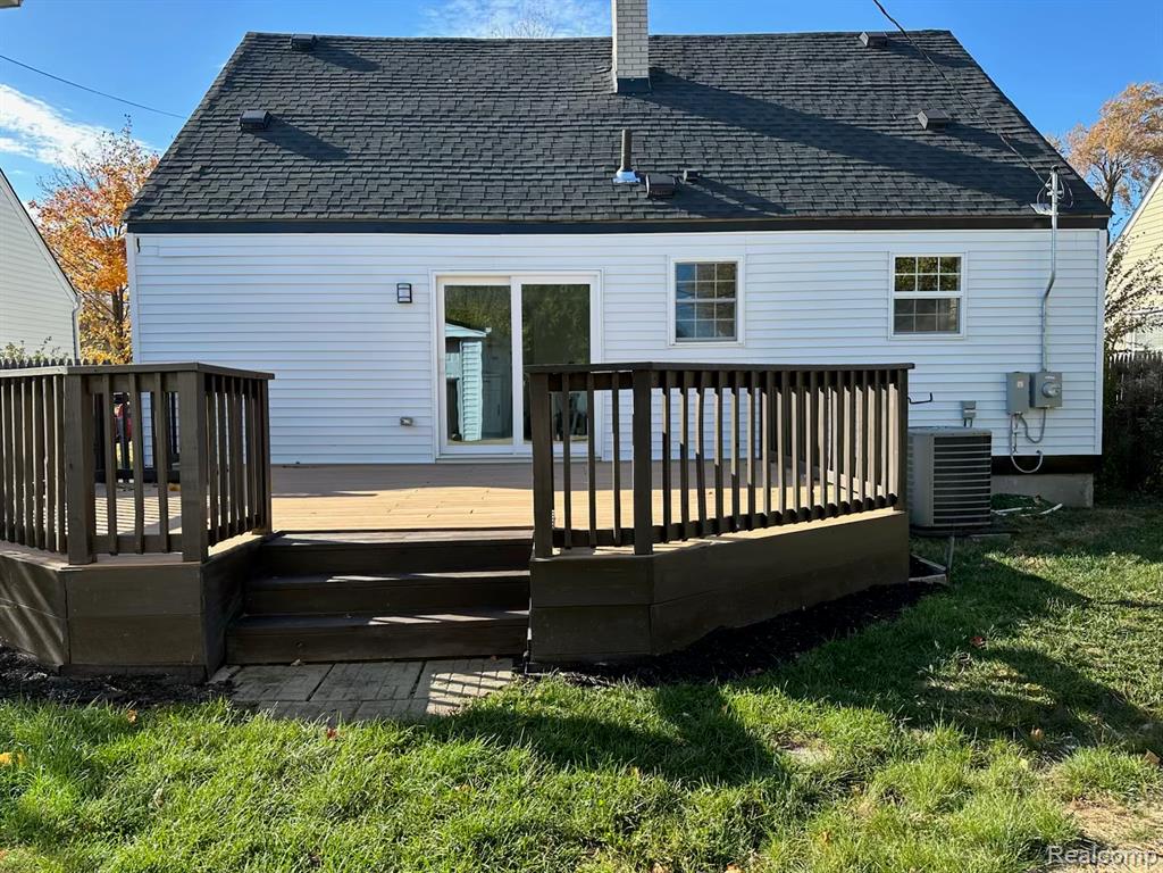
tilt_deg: -3.3
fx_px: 806
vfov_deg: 56.8
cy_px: 436
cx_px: 582
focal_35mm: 24
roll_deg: +0.8
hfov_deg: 71.6
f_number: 1.78
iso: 80
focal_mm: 6.86
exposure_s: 1/1241
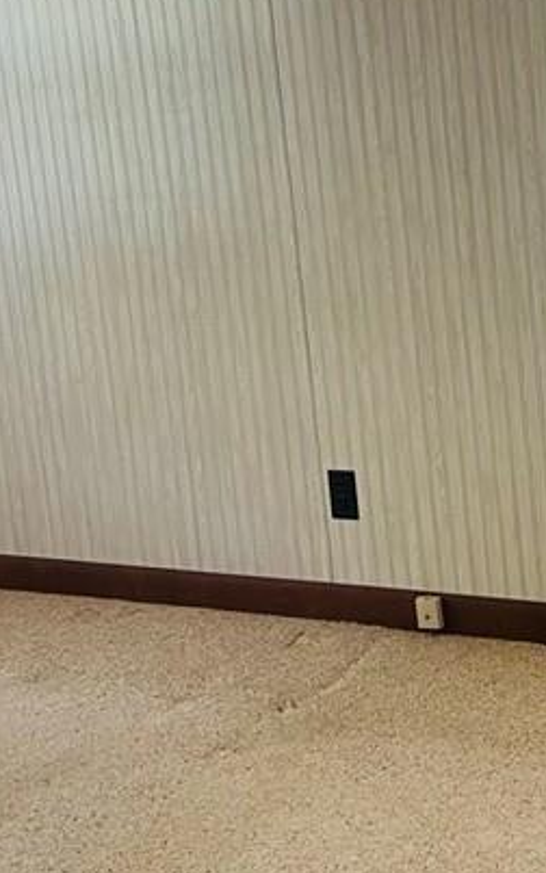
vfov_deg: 29.1
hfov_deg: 18.5
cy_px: 262
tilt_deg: -11.1
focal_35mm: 70
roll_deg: +5.8
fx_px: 1666
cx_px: 427
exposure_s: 1/96
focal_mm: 5.7
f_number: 1.5
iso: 125
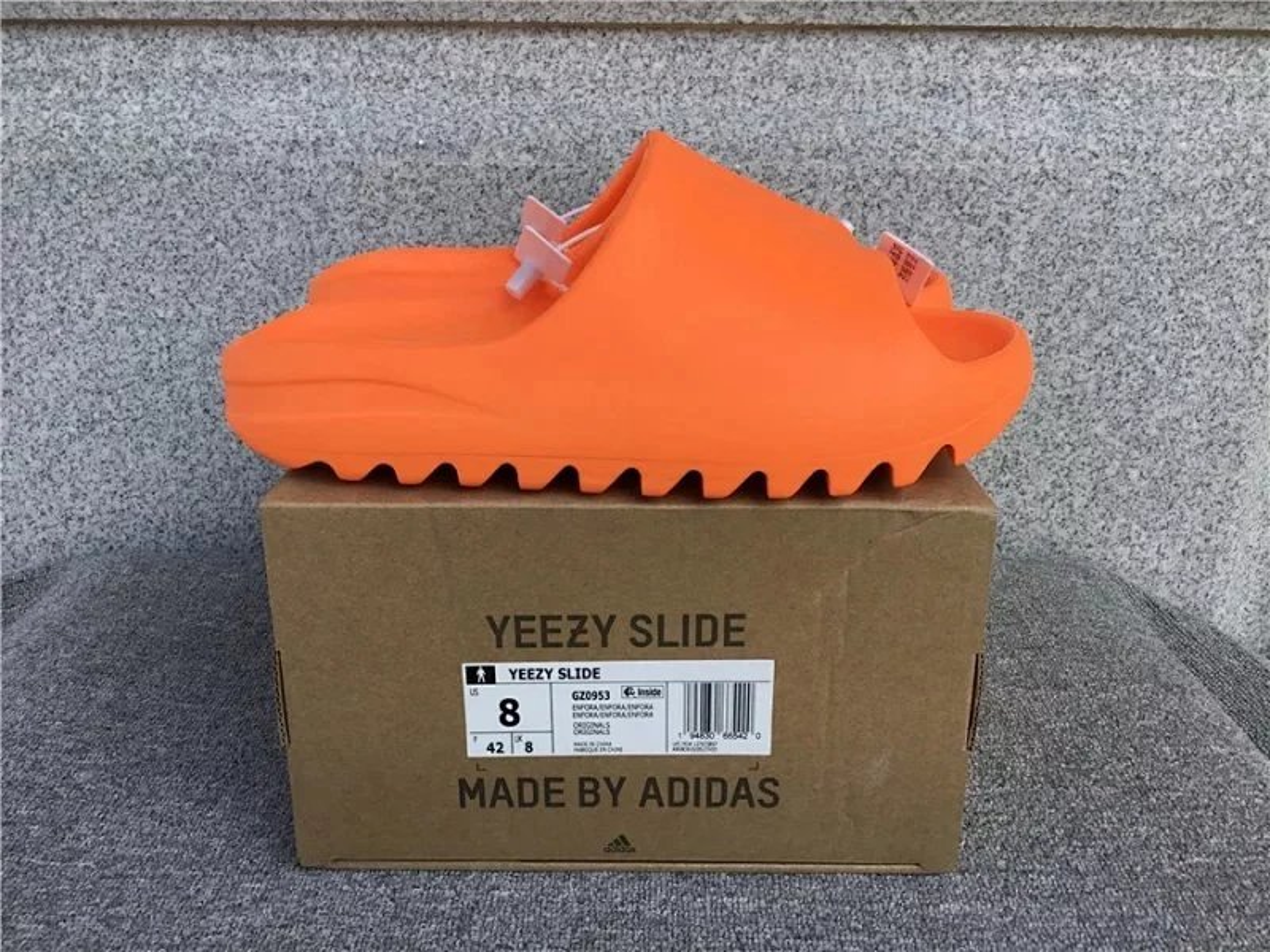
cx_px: 635
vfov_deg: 45.4
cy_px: 476
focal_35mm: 31
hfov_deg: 58.4
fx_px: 1137
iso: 25
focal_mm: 3.3
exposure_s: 1/334
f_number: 2.4
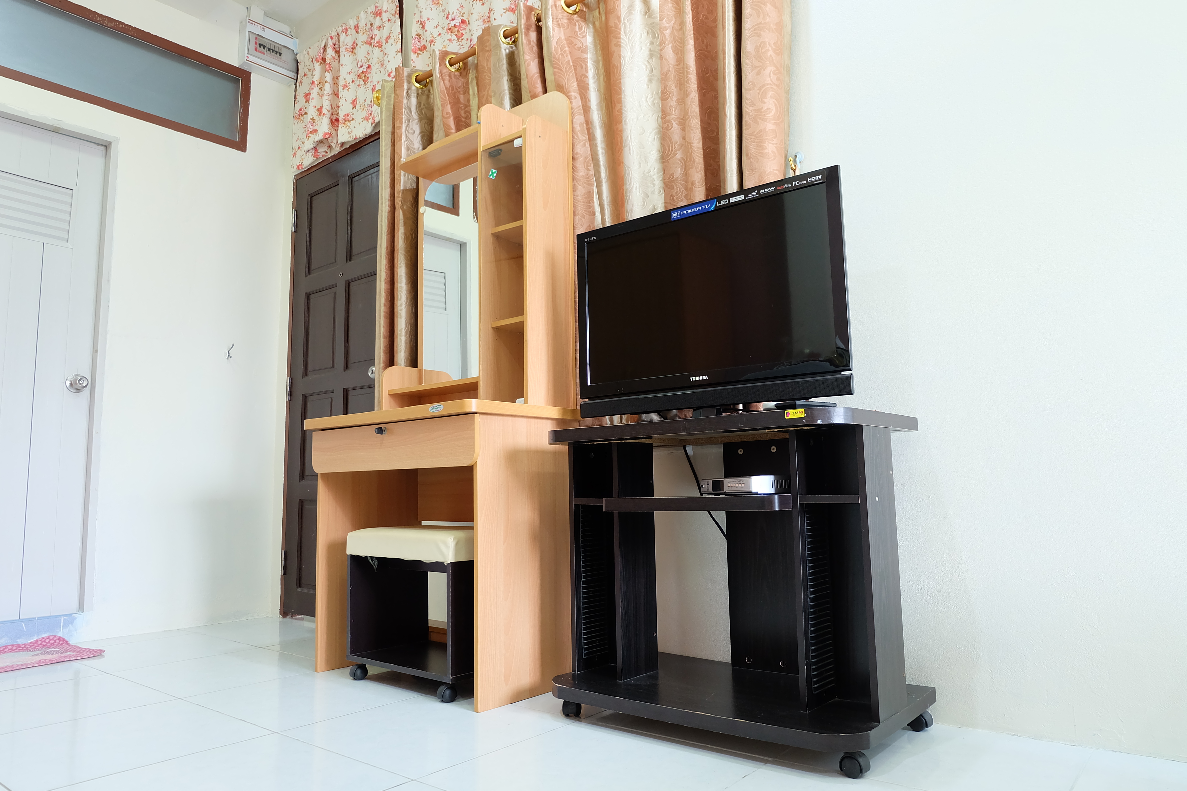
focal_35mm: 24
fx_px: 791
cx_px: 594
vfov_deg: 53.1
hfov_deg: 73.7
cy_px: 396
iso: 800
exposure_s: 1/14
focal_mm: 16
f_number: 3.5
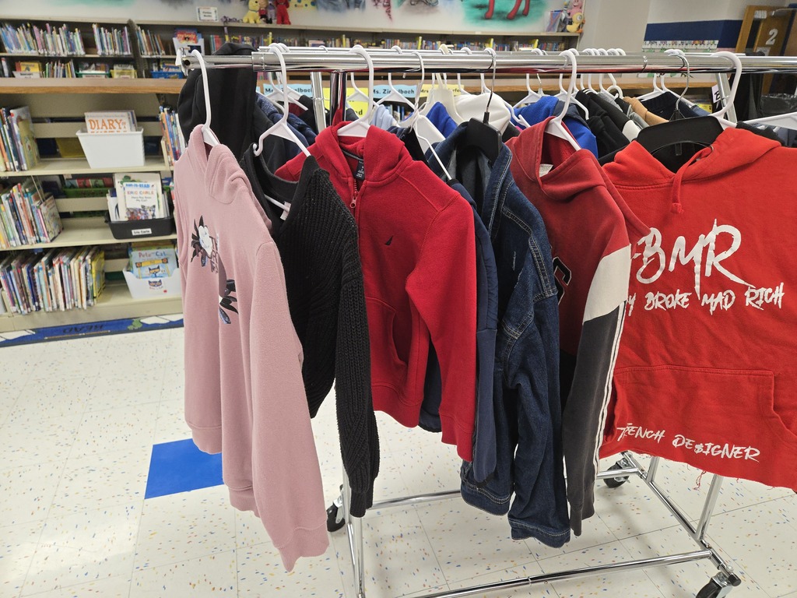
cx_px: 398
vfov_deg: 58.9
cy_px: 299
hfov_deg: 73.9
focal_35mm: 23
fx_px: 530
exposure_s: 1/120
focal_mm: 5.4
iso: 160
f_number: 1.8
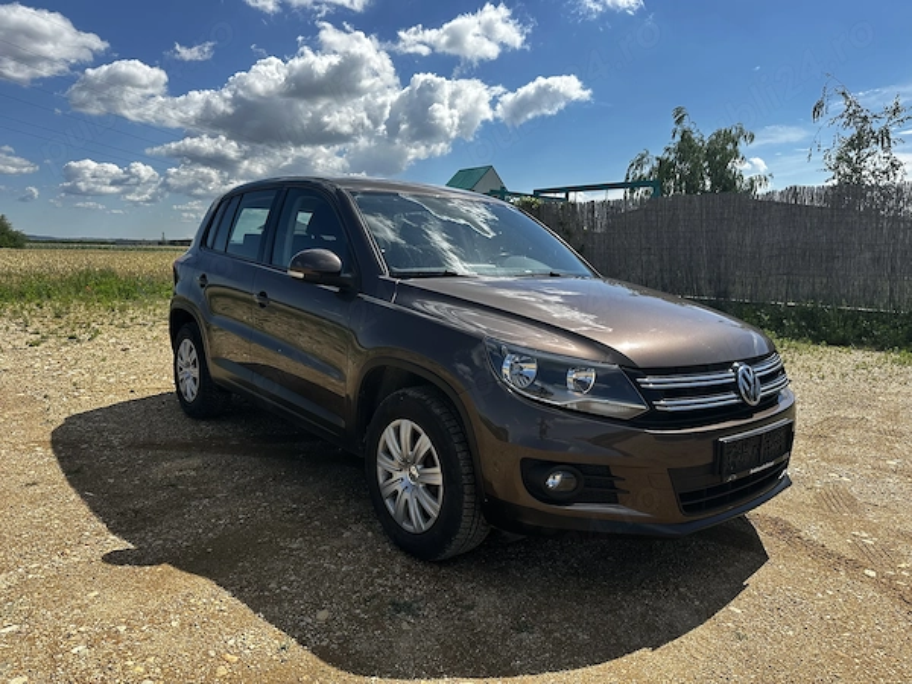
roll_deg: -1.1
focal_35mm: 24
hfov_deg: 71.6
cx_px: 456
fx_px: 632
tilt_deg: -8.5
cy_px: 342
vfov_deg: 56.8
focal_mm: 6.86
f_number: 1.78
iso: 80
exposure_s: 1/4545
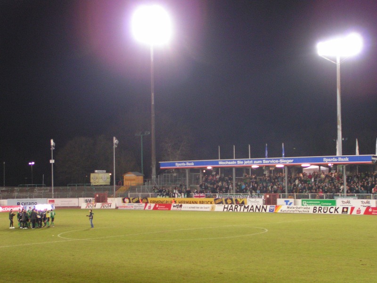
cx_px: 188
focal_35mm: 72
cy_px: 142
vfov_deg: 20.4
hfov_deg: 27.0
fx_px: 784
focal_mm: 11
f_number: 3.2
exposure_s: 1/25
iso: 200
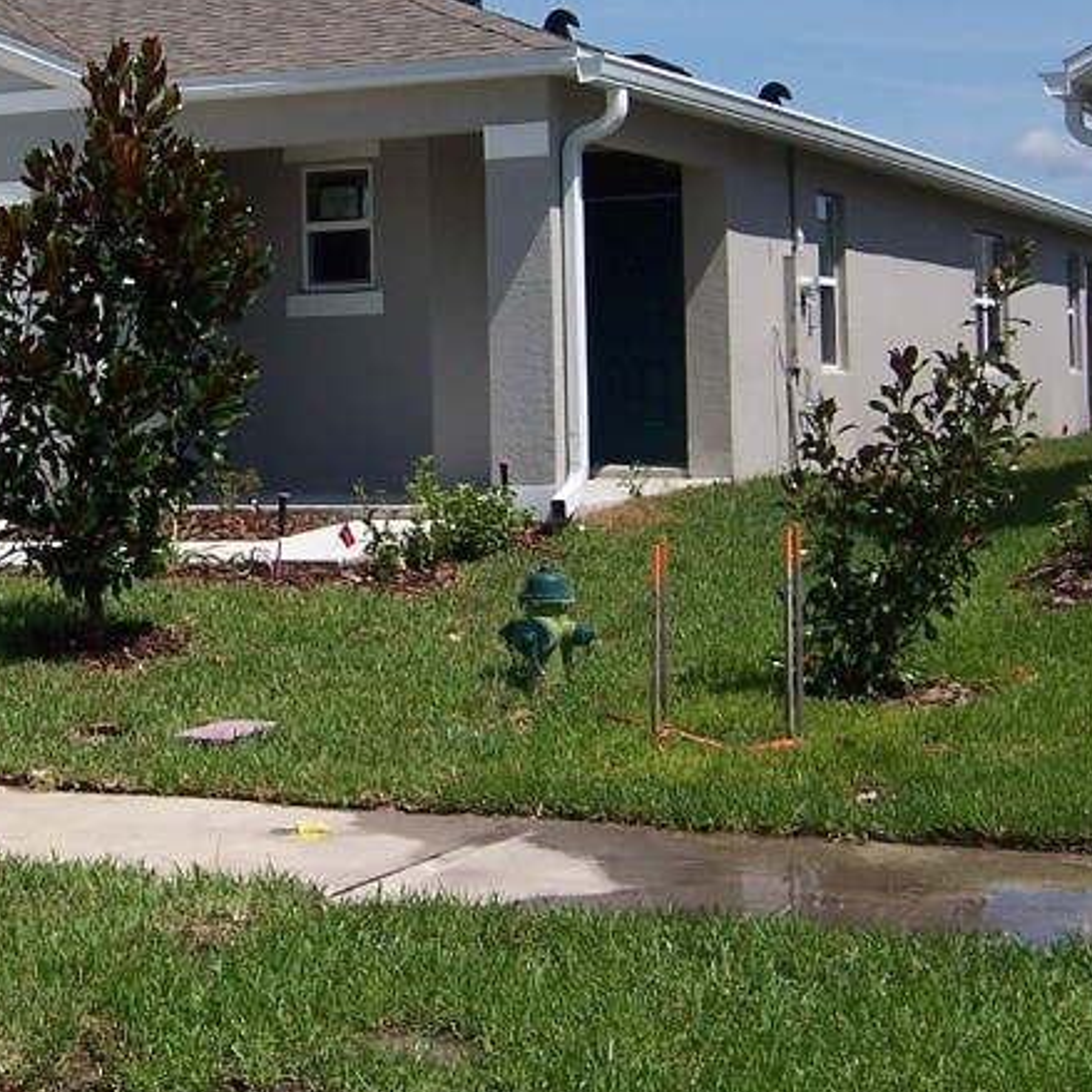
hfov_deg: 24.7
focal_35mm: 68
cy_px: 336
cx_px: 127
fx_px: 2427
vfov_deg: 25.2
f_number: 4
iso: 80
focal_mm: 5.5
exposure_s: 1/1000
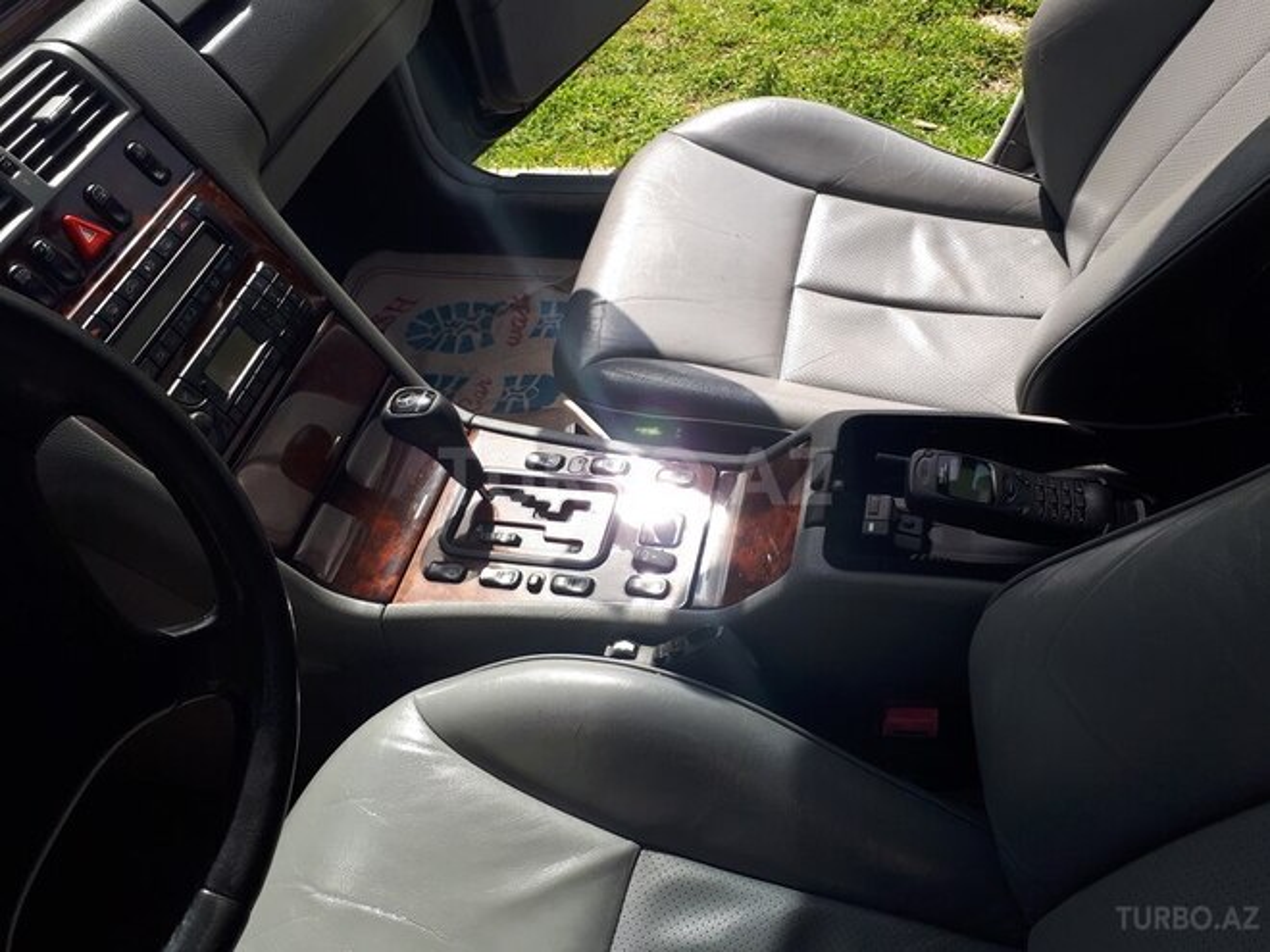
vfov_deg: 51.4
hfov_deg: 65.3
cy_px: 476
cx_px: 635
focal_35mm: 27
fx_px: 991
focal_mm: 3.6
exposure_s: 1/782
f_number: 1.9
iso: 40
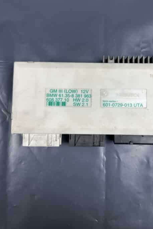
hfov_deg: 44.5
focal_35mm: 29
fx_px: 185
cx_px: 98
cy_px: 99
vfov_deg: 63.4
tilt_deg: -83.6
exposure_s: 1/100
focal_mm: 6.86
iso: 80
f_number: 1.78
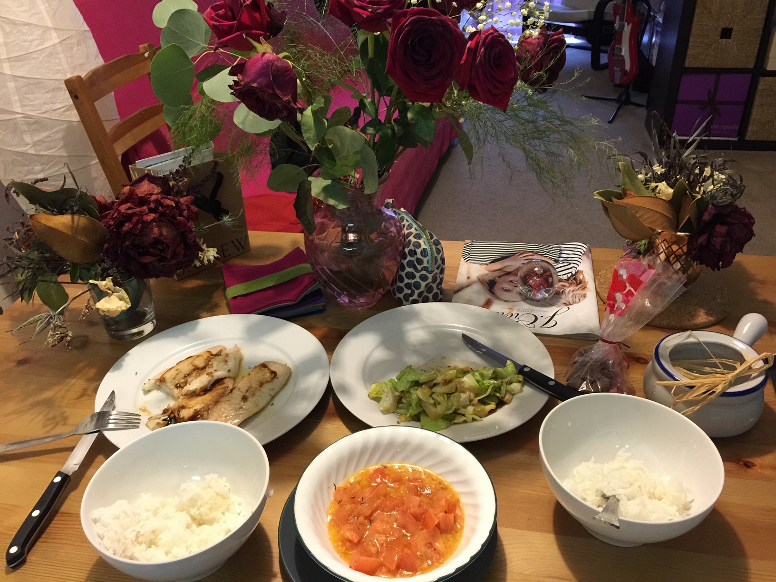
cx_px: 388
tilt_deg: -30.8
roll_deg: +2.0
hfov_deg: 61.7
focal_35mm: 29
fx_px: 650
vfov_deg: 48.2
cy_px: 291
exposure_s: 1/15
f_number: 2.2
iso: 125
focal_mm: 4.15
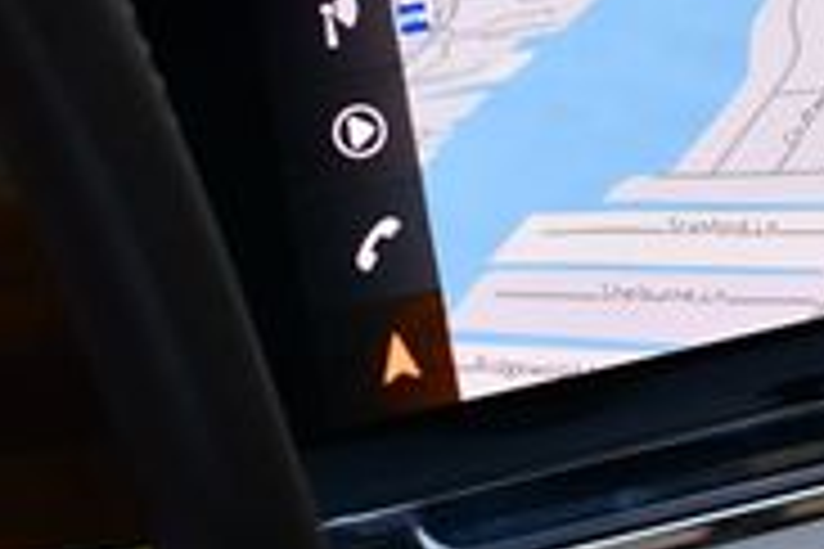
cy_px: -50
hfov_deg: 15.6
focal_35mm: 126
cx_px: 1000
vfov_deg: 10.7
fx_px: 2884
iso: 450
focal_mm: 18
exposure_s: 1/250
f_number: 3.5
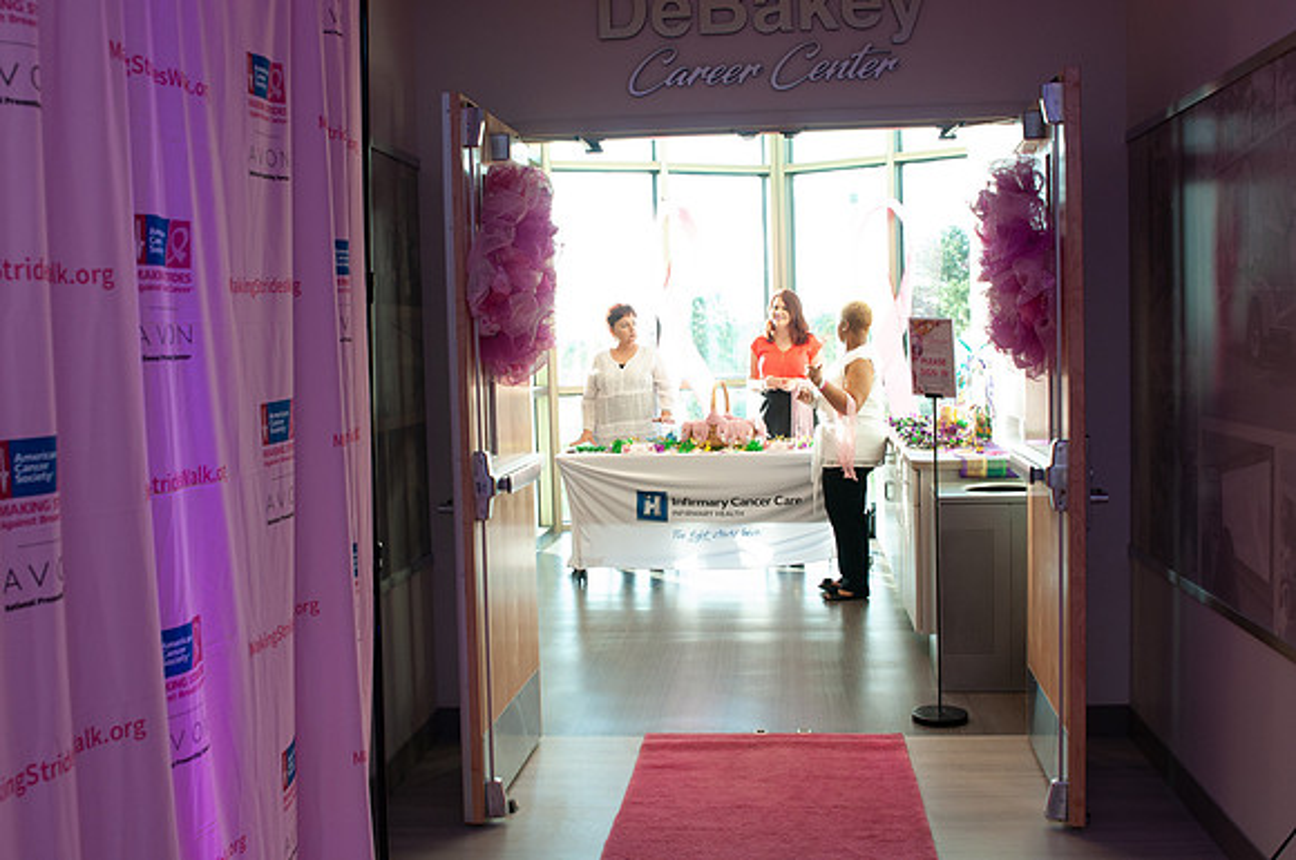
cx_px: 648
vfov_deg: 36.8
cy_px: 430
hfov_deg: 53.2
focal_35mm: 36
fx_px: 1294
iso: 640
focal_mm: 24
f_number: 5.6
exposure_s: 1/60
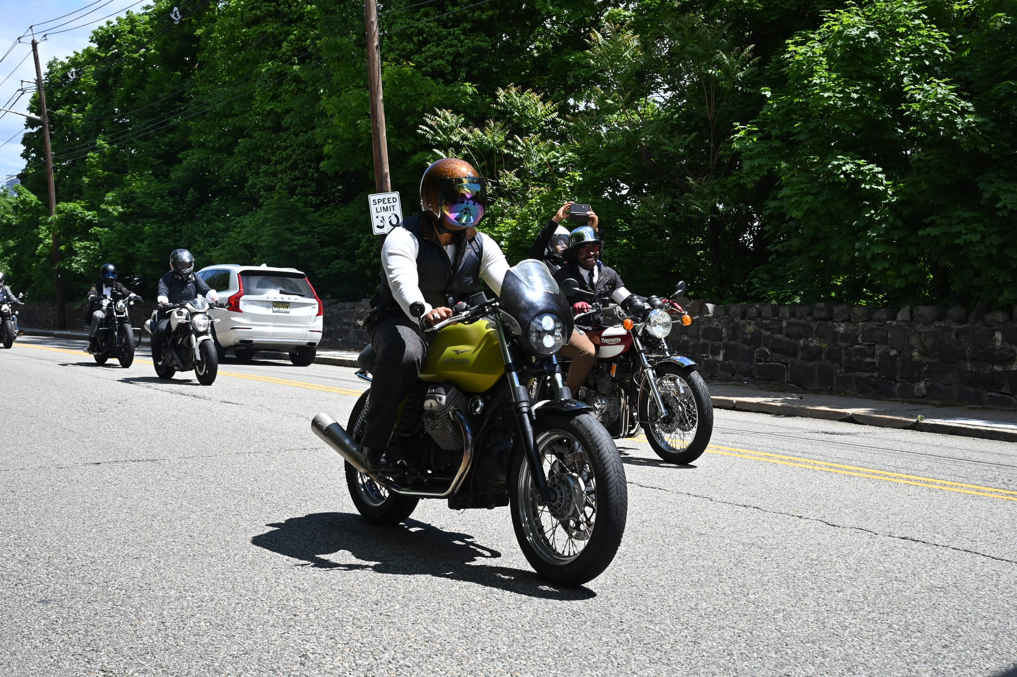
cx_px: 508
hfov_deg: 44.5
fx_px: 1243
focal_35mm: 44
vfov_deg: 30.5
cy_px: 338
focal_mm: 44
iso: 1250
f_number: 9
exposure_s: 1/2000
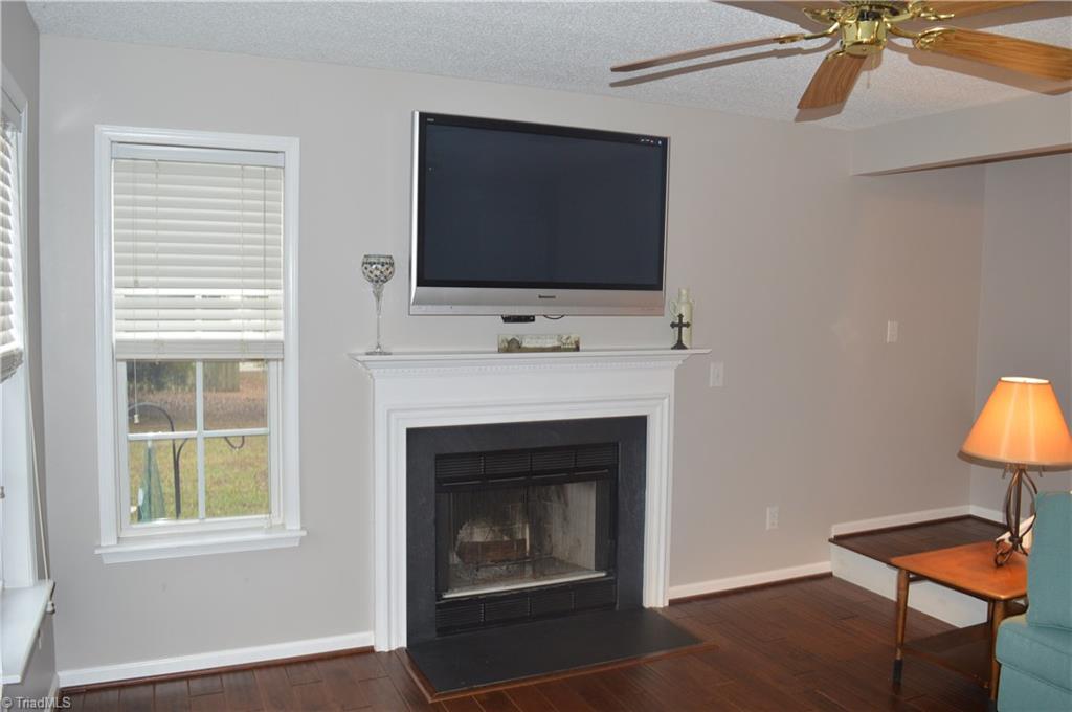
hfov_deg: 67.4
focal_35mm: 27
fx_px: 803
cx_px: 536
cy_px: 356
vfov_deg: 47.8
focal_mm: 18
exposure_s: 1/25
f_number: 7.1
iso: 400
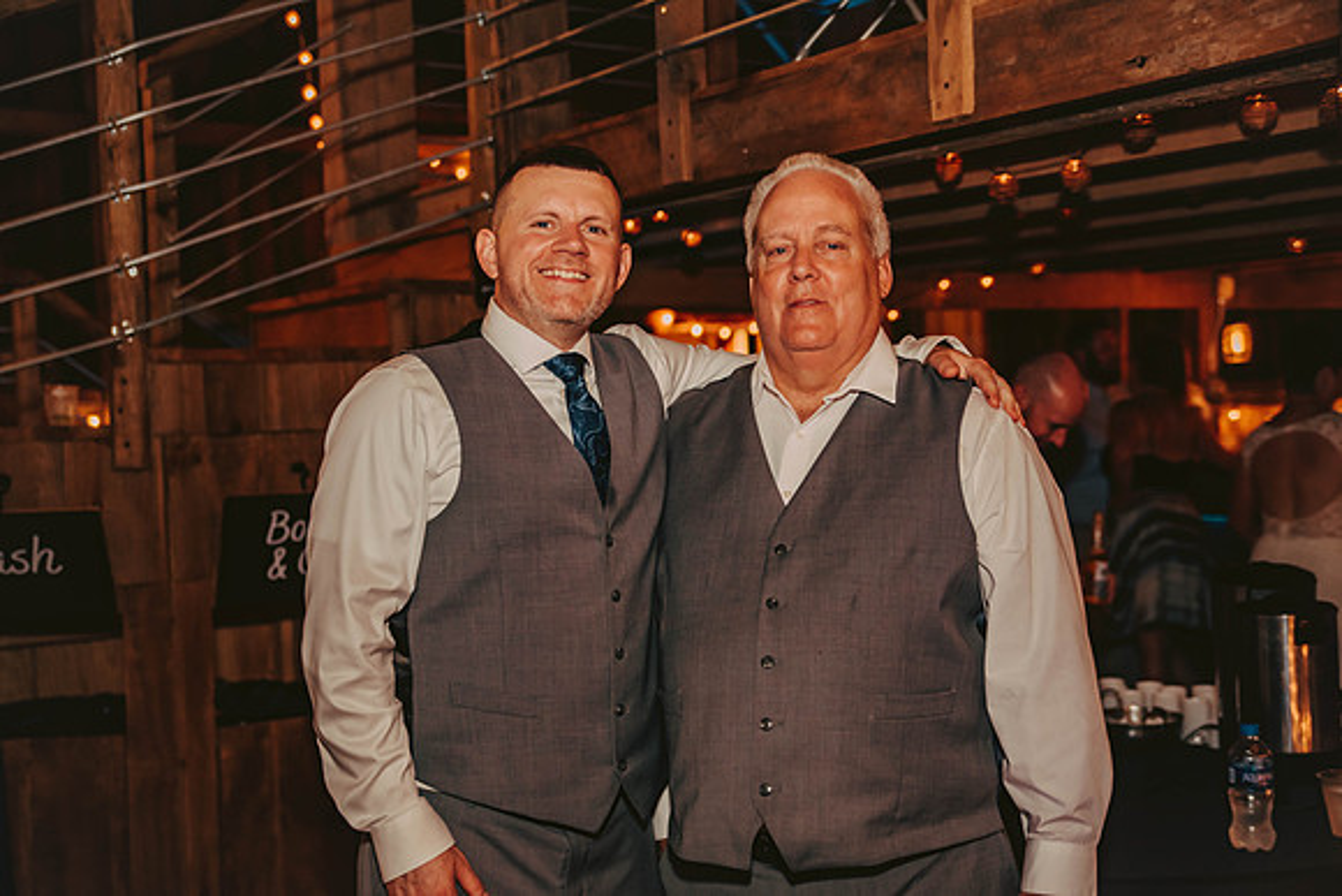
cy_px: 448
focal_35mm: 48
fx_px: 1790
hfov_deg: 41.1
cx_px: 671
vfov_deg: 28.1
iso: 1000
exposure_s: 1/160
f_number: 2.8
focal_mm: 48
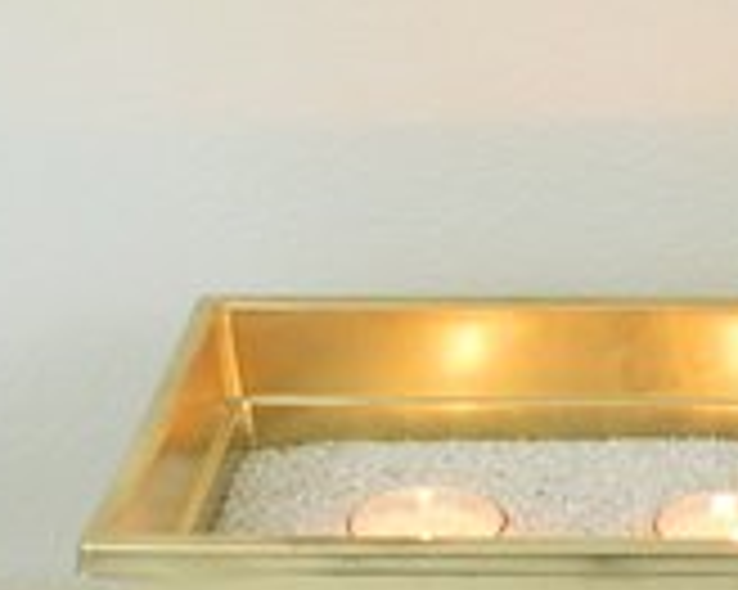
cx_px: 706
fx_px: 3078
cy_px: 509
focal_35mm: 141
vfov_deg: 10.9
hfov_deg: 13.5
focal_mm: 26
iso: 400
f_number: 4.5
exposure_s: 1/40
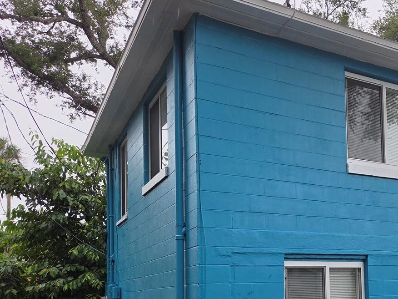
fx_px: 483
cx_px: 344
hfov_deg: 41.8
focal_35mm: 42
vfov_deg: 32.8
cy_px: 261
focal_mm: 5.4
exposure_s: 1/180
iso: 50
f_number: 1.8
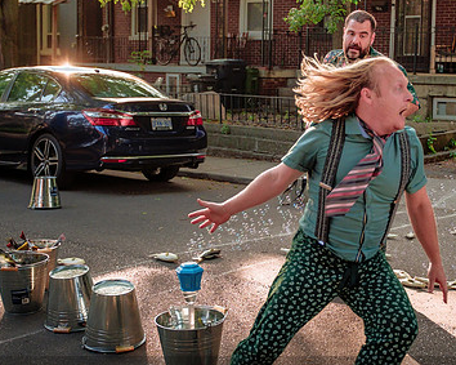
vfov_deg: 25.8
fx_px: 796
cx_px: 286
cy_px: 153
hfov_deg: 31.8
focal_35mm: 59
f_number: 1.8
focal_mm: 19.7
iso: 500
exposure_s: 1/1000
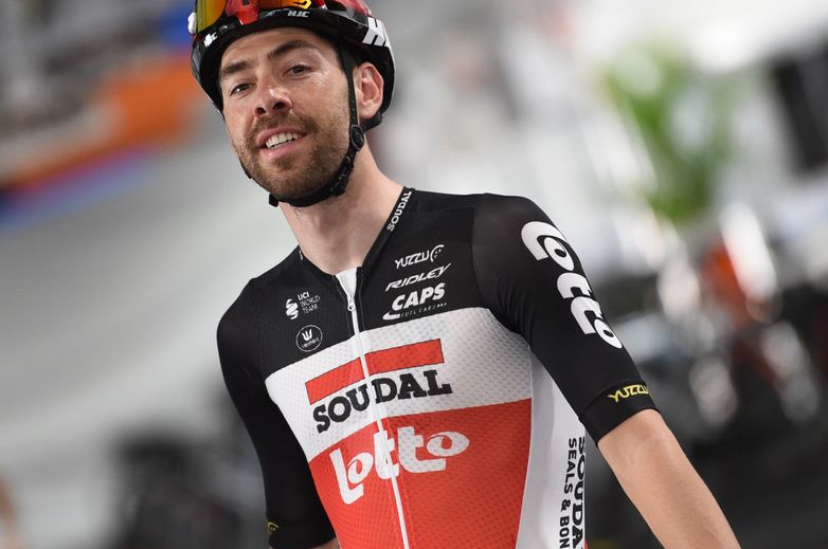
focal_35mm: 307
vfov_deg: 4.5
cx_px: 346
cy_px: 337
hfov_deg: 6.7
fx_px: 7051
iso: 4000
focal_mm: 200
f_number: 2.8
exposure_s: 1/400
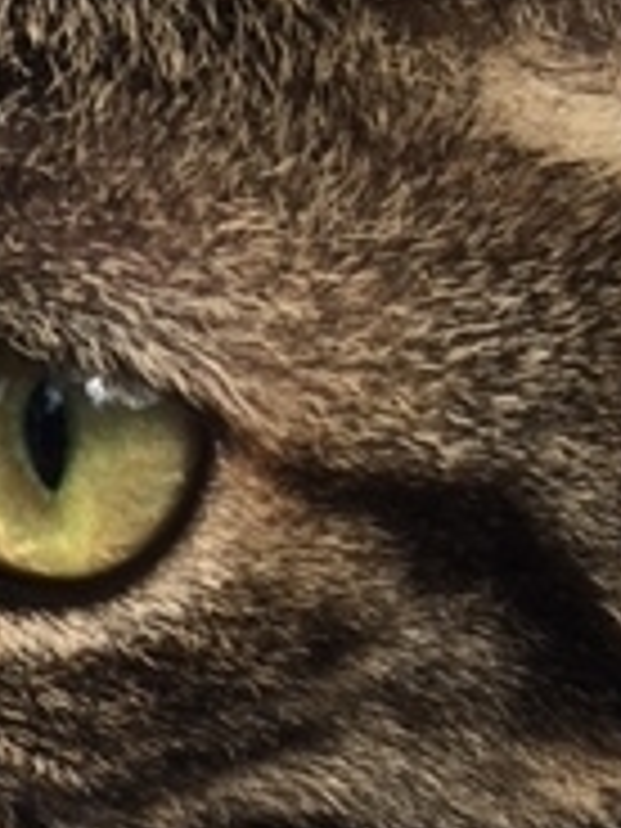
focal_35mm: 101
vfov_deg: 19.4
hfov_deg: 13.9
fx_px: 2416
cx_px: -274
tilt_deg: -13.6
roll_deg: -6.1
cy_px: 432
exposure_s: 1/601
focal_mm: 4.15
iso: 25
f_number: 2.2
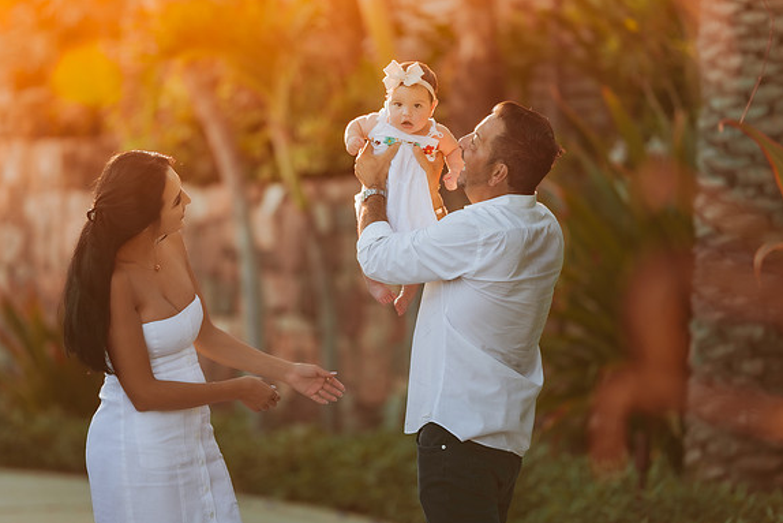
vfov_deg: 9.7
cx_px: 382
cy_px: 267
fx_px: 3089
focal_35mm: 142
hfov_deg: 14.4
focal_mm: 135
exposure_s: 1/1000
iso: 125
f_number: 1.8
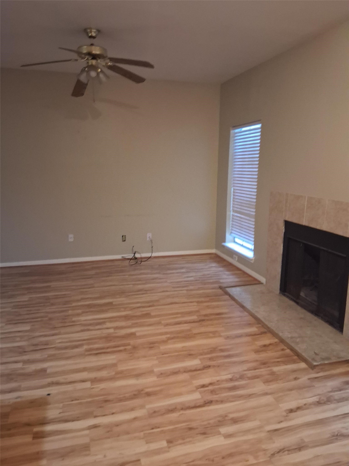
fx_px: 350
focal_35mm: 26
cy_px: 233
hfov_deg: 53.1
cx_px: 174
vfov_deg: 67.3
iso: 1000
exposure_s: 1/20
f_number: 1.8
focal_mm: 3.98
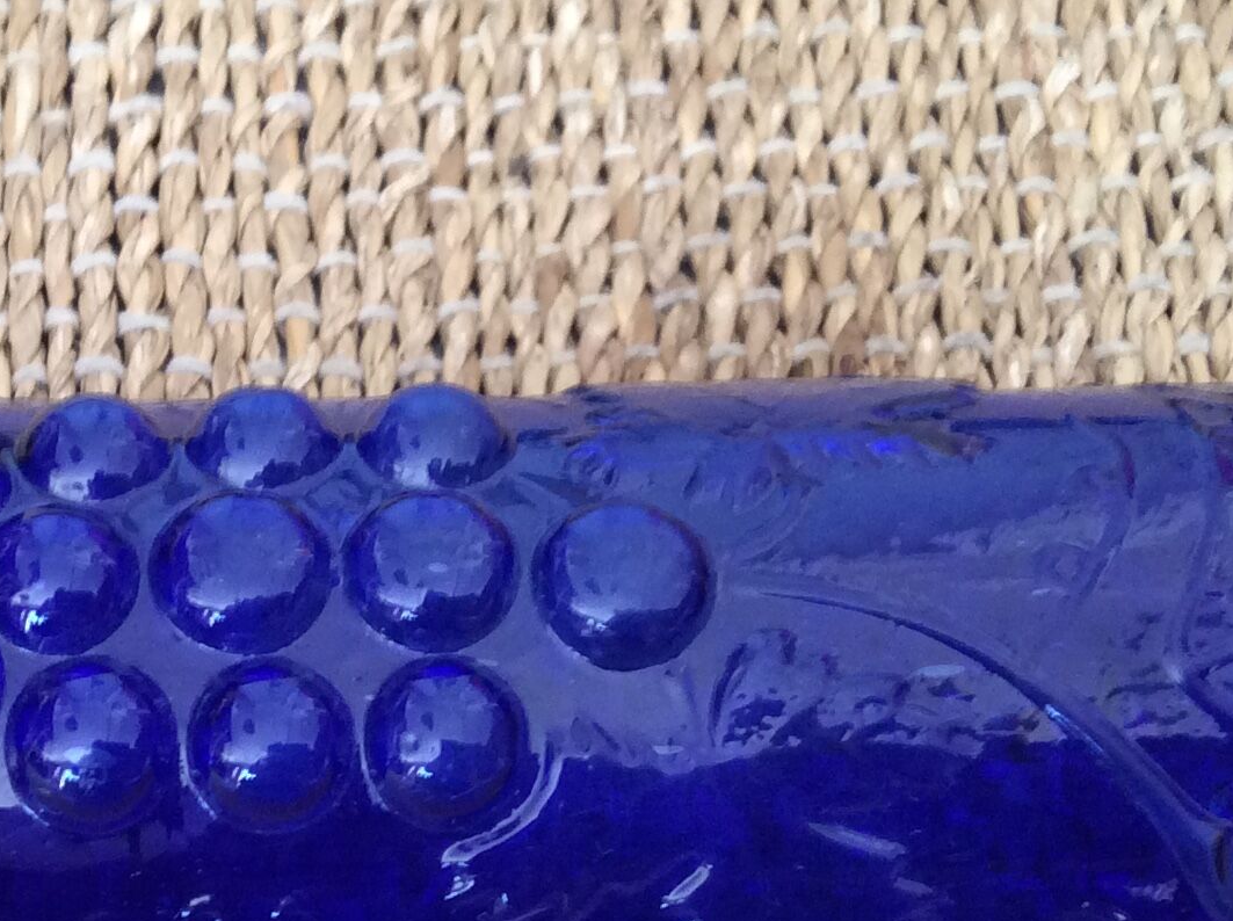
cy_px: 676
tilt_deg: -58.9
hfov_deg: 24.9
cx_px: 400
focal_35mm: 78
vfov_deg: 18.7
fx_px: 2774
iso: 100
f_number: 2.4
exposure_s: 1/24
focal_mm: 3.3
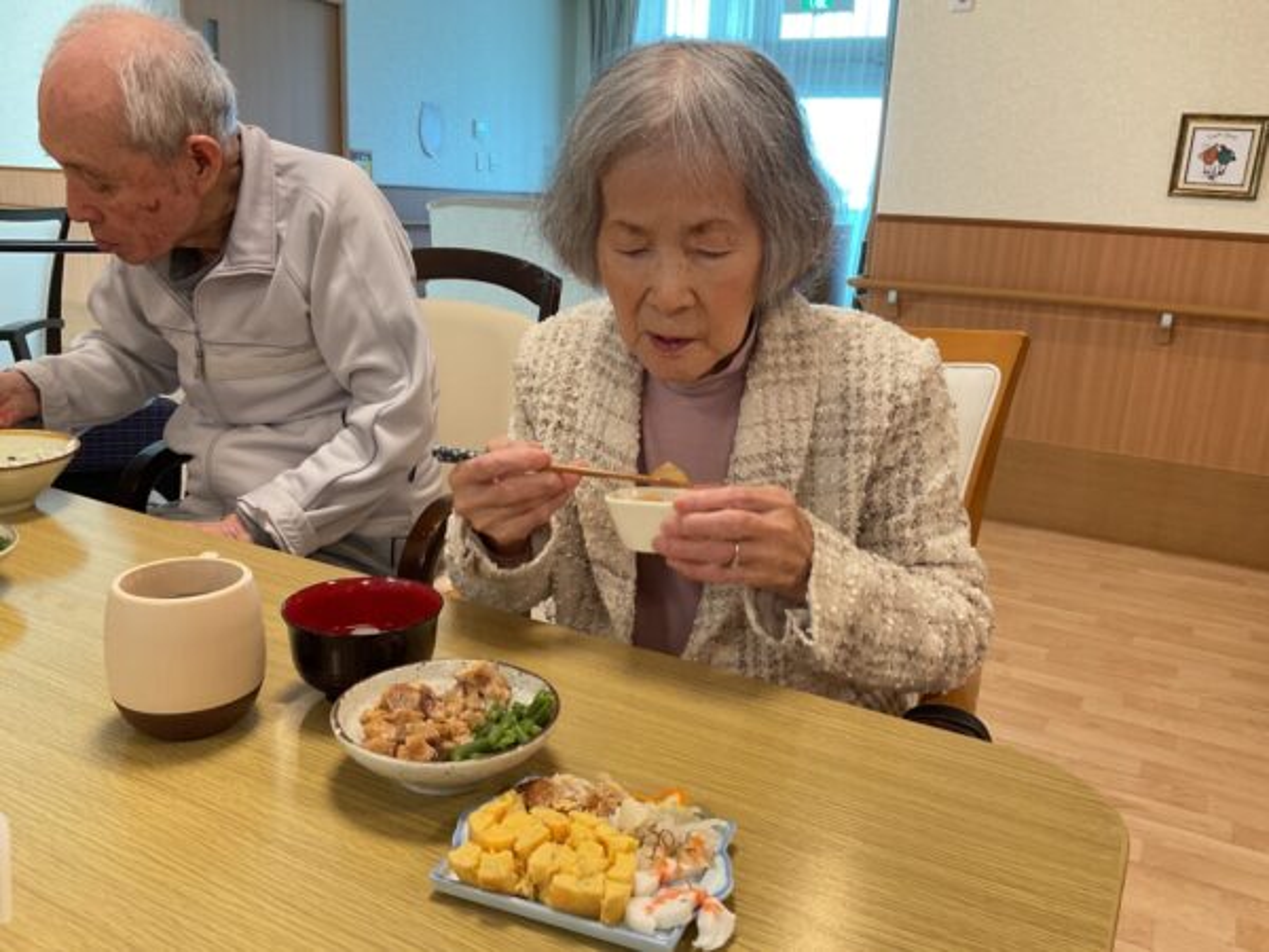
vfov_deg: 48.2
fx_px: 1063
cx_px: 634
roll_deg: -1.4
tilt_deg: -15.3
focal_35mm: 29
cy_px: 476
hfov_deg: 61.7
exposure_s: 1/50
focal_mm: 3
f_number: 1.8
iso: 80
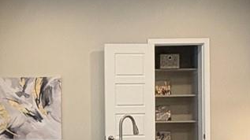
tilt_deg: -0.7
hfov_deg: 26.4
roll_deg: +1.2
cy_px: 116
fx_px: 510
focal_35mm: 77
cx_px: 13
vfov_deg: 15.5
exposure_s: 1/60
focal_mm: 2.22
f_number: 2.2
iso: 200
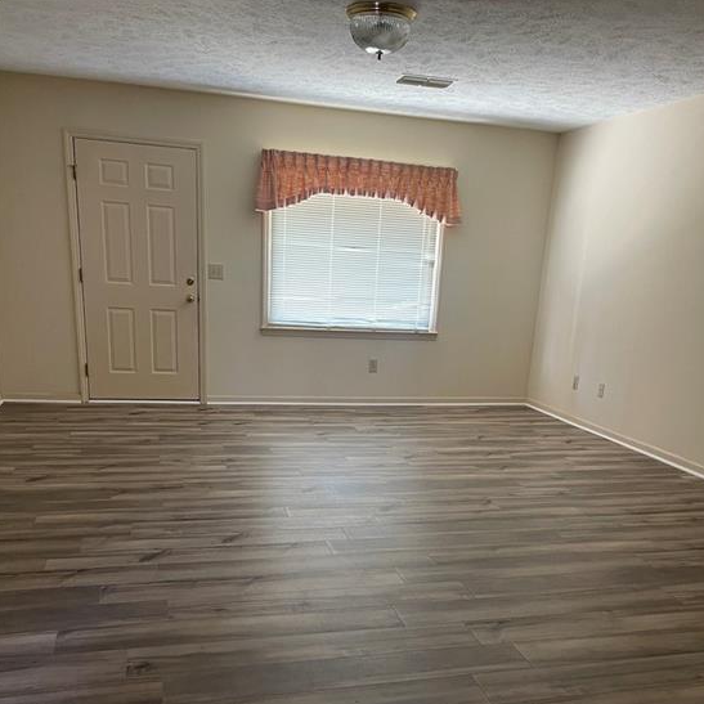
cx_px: 366
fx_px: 713
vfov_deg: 51.3
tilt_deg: -17.7
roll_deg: -3.9
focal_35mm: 31
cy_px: 486
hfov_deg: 52.5
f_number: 1.6
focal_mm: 5.1
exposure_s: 1/60
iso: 320
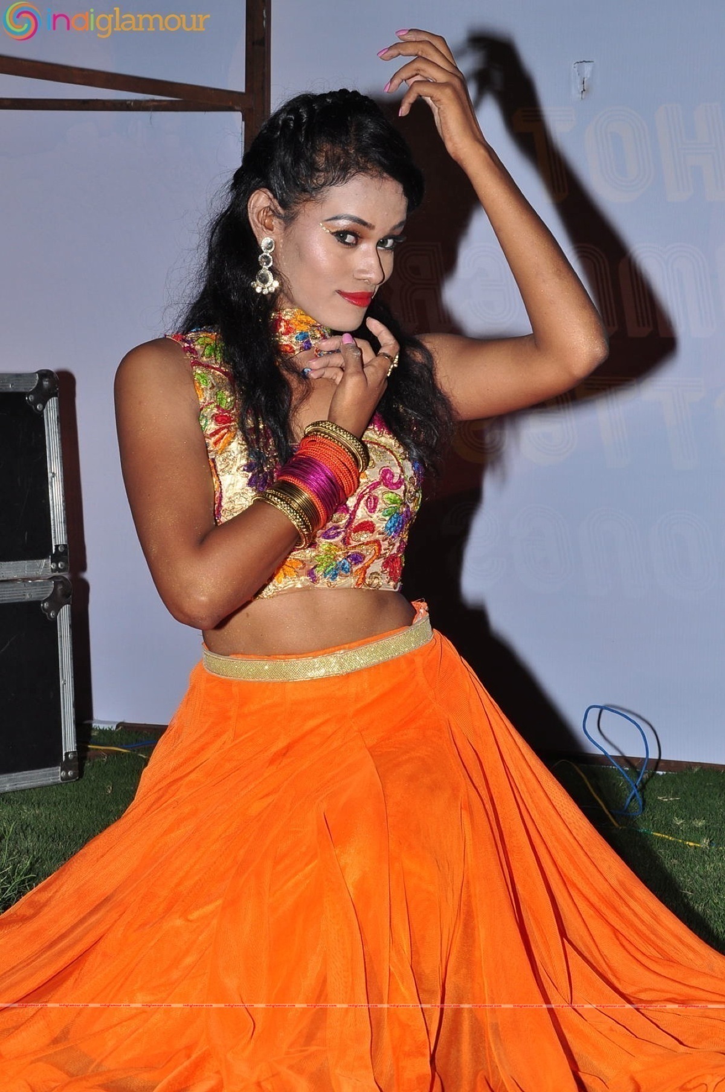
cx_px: 362
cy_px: 546
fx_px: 2363
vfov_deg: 26.0
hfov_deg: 17.4
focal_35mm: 78
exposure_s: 1/125
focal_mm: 52
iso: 400
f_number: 11
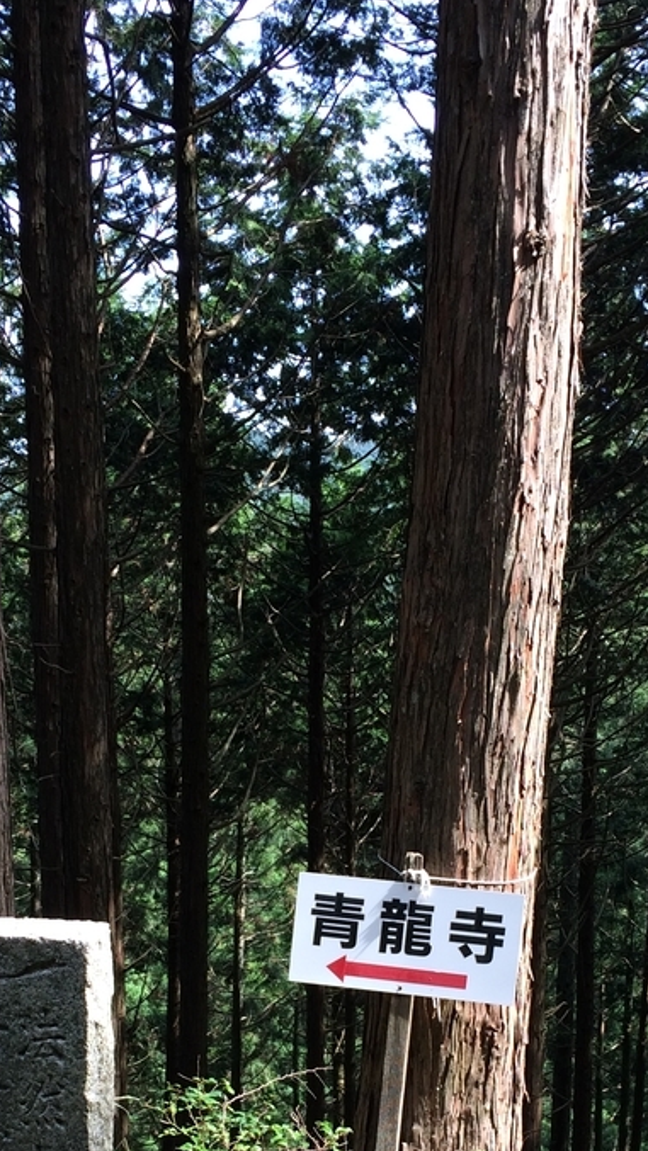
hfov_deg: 21.5
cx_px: 332
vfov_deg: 36.2
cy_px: 894
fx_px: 1710
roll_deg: +1.5
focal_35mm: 56
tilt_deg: -14.4
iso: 32
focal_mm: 4.15
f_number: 2.2
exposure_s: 1/158
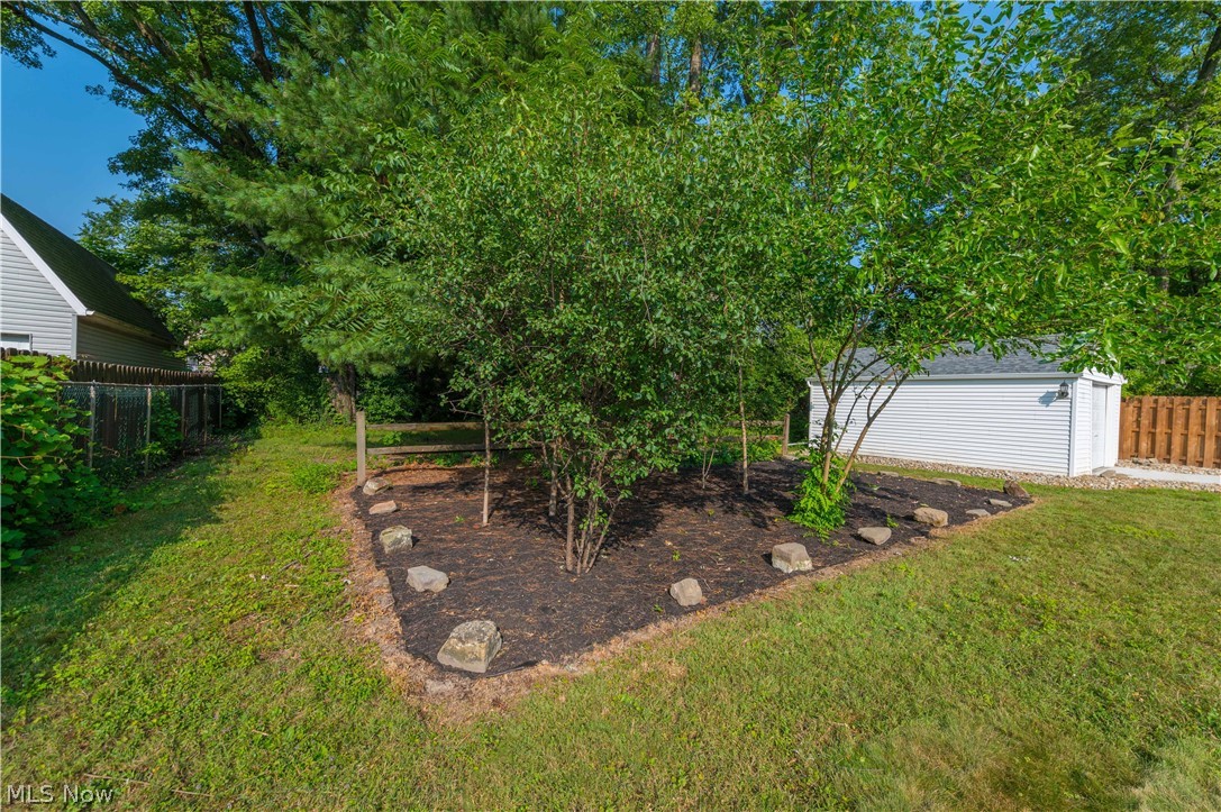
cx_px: 610
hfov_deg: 104.3
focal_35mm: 14
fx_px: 474
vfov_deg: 81.1
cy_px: 406
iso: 200
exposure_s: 1/400
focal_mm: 14
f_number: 9
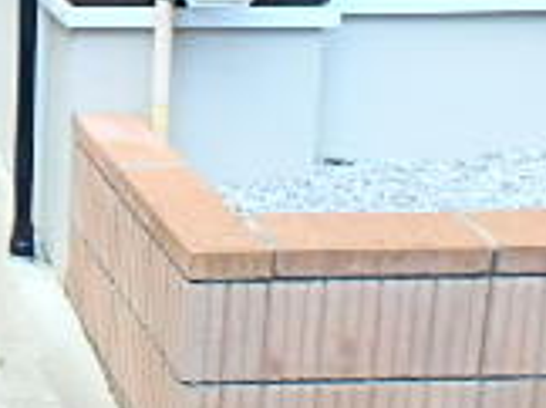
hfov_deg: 19.8
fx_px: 1307
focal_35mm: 83
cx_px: -317
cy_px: -84
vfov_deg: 16.9
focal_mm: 3.7
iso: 125
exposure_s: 1/320
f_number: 3.5
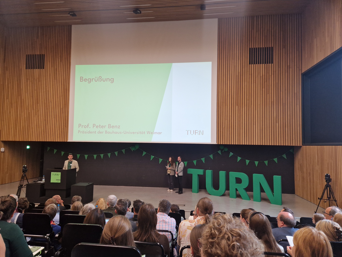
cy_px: 128
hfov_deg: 73.9
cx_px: 171
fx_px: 227
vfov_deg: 58.9
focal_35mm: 23
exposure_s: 1/100
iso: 50
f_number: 1.8
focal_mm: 5.4
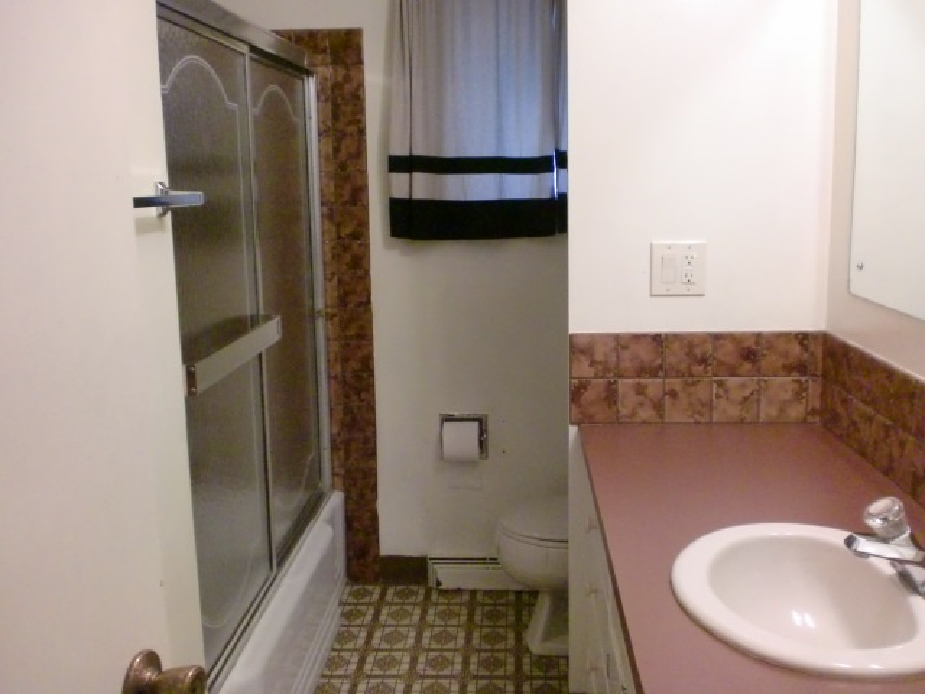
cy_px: 347
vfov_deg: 40.7
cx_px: 462
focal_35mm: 35
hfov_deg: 52.6
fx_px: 935
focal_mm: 6.3
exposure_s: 1/60
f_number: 3.1
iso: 640
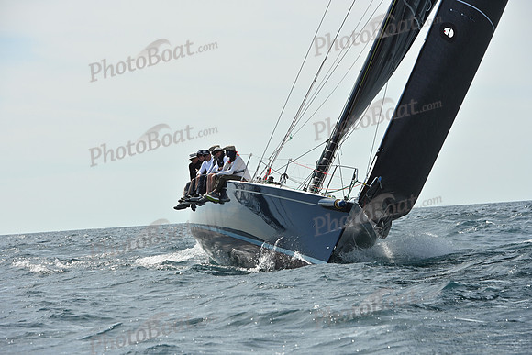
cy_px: 178
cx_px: 266
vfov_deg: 8.3
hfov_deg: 12.4
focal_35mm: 165
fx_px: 2439
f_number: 11
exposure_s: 1/1250
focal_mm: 165
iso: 320
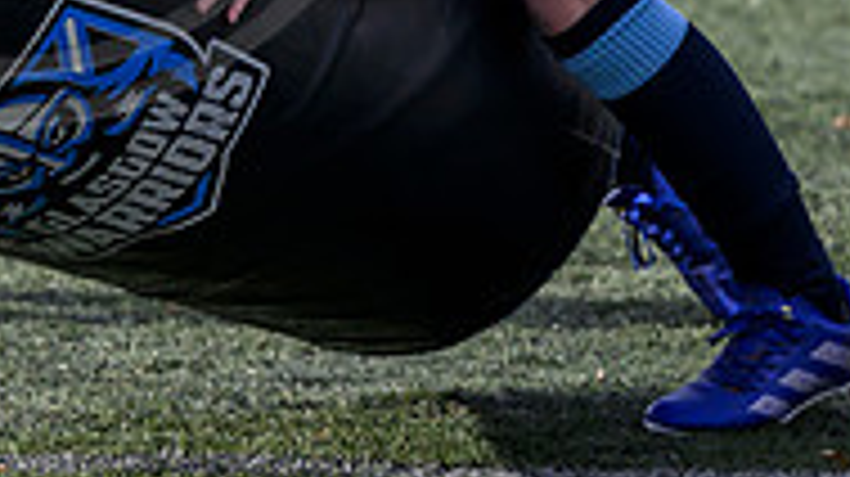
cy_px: -163
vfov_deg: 2.1
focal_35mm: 587
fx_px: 13221
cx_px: 21
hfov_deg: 3.7
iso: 500
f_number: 3.5
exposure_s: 1/3200
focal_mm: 135
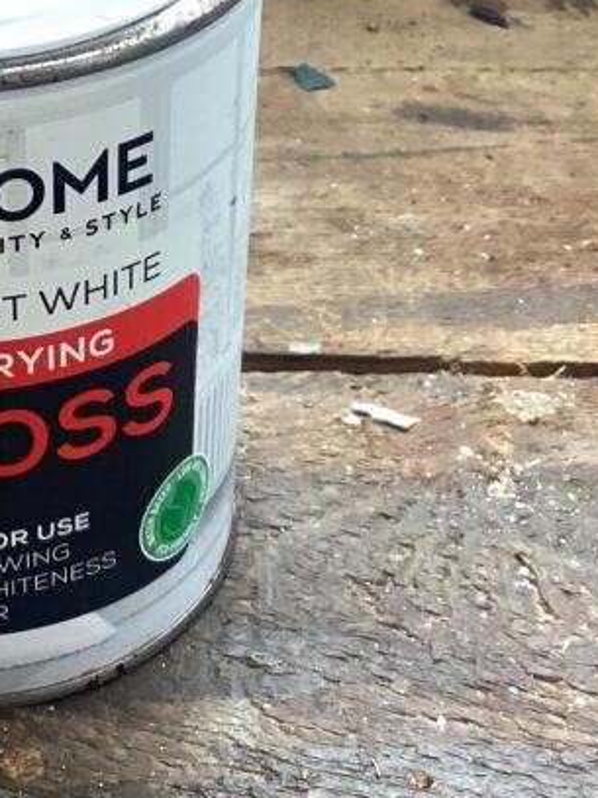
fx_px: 1798
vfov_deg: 25.0
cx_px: -4
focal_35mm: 78
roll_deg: +1.4
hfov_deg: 18.4
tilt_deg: -34.7
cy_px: 298
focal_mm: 3.3
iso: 100
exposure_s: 1/50
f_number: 2.4
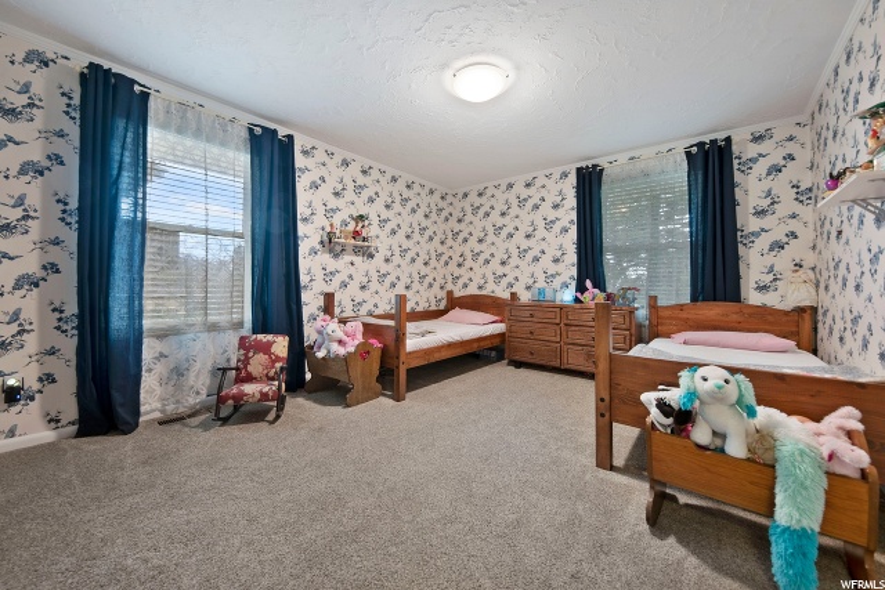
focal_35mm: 13
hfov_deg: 108.3
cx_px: 442
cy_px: 295
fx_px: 320
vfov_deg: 85.5
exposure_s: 2
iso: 64
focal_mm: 13
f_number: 8
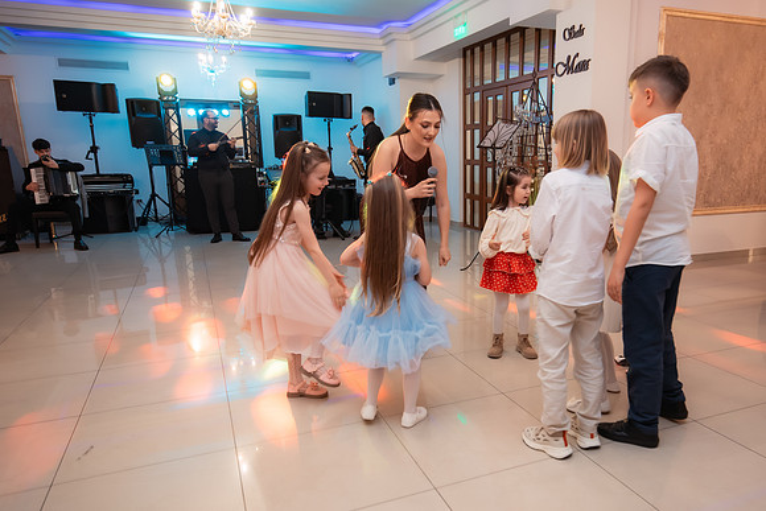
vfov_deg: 49.9
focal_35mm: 26
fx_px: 548
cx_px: 448
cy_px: 288
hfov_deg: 69.4
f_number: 2.8
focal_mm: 22
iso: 1600
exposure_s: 1/200
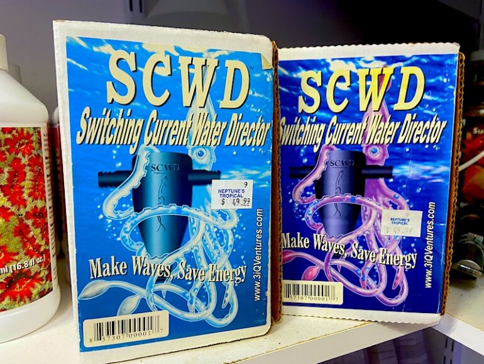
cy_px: 182
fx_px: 364
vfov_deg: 53.1
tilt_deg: -9.4
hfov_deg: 67.3
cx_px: 242
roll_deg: +0.6
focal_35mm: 26
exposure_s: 1/60
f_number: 1.8
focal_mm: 4.25
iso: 125
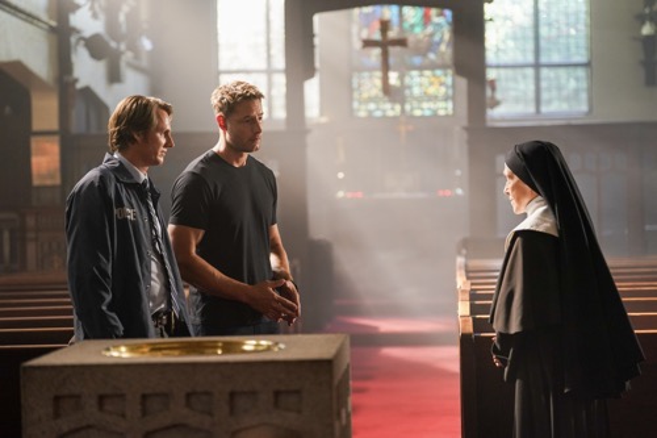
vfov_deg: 14.5
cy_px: 219
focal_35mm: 94
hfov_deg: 21.7
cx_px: 328
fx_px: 1715
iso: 1600
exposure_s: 1/160
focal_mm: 94
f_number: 2.8
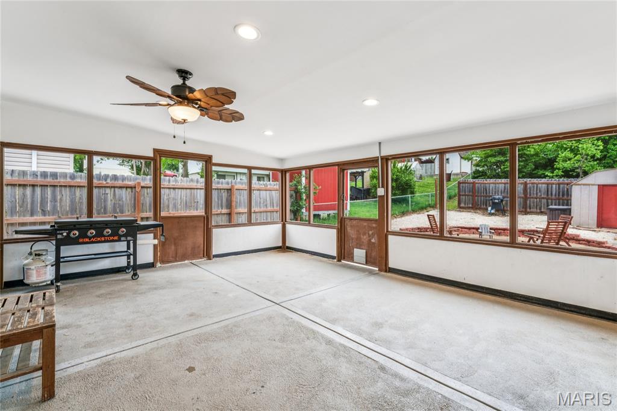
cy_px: 206
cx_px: 308
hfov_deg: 96.8
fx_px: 274
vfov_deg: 73.7
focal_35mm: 16
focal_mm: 16
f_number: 13
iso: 320
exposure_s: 1/13
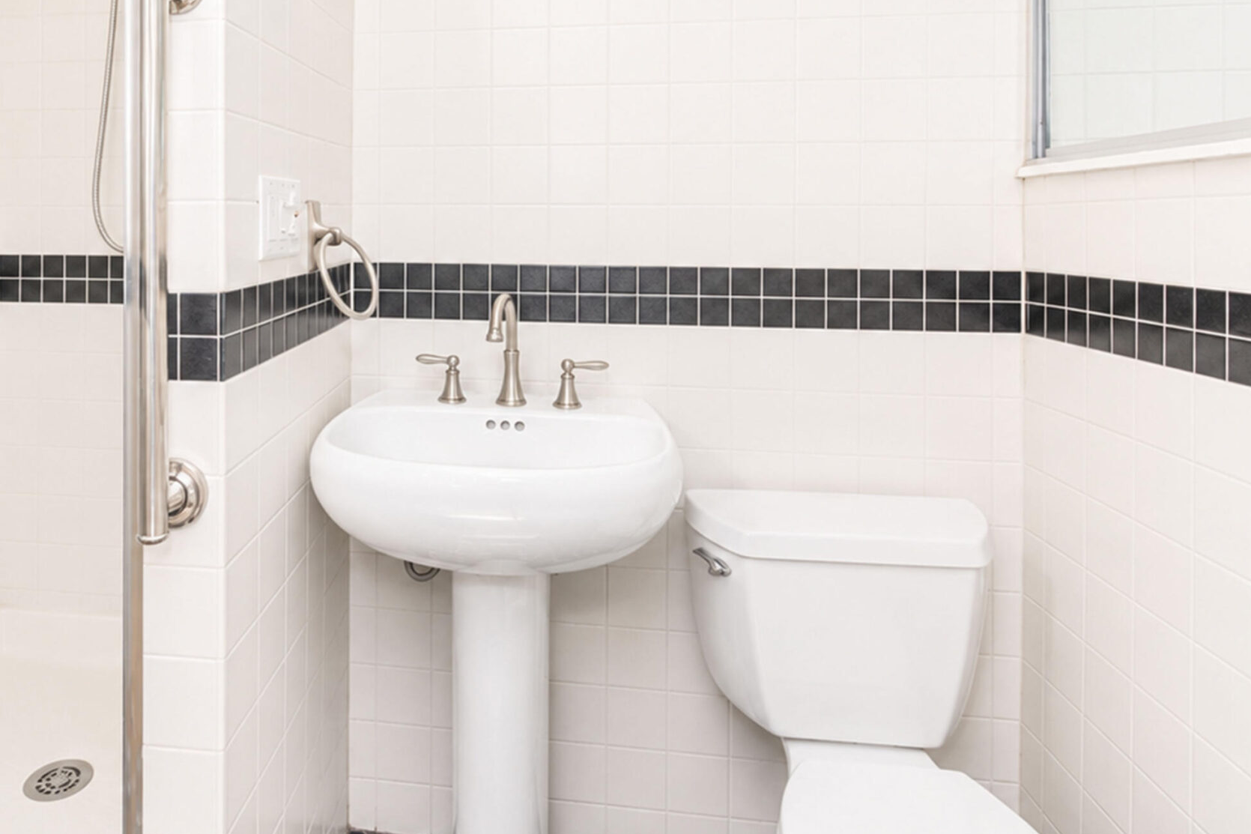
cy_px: 230
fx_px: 799
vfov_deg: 53.1
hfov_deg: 74.3
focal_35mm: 23
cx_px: 443
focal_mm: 10
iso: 2000
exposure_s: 1/160
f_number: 8
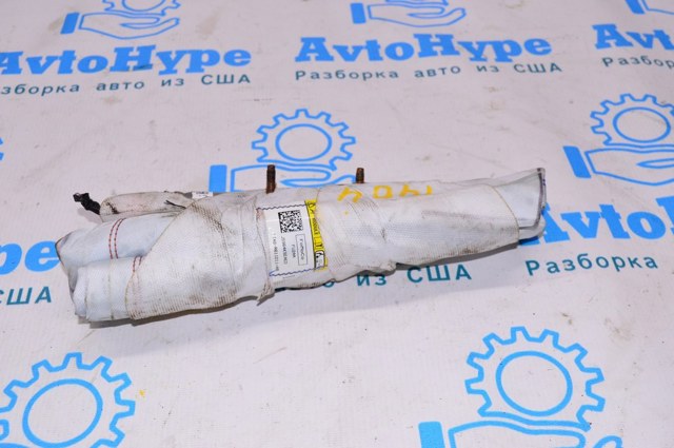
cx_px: 337
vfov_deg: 31.8
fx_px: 785
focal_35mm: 42
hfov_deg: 46.5
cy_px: 224
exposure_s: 1/200
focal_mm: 28
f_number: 8
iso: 1600
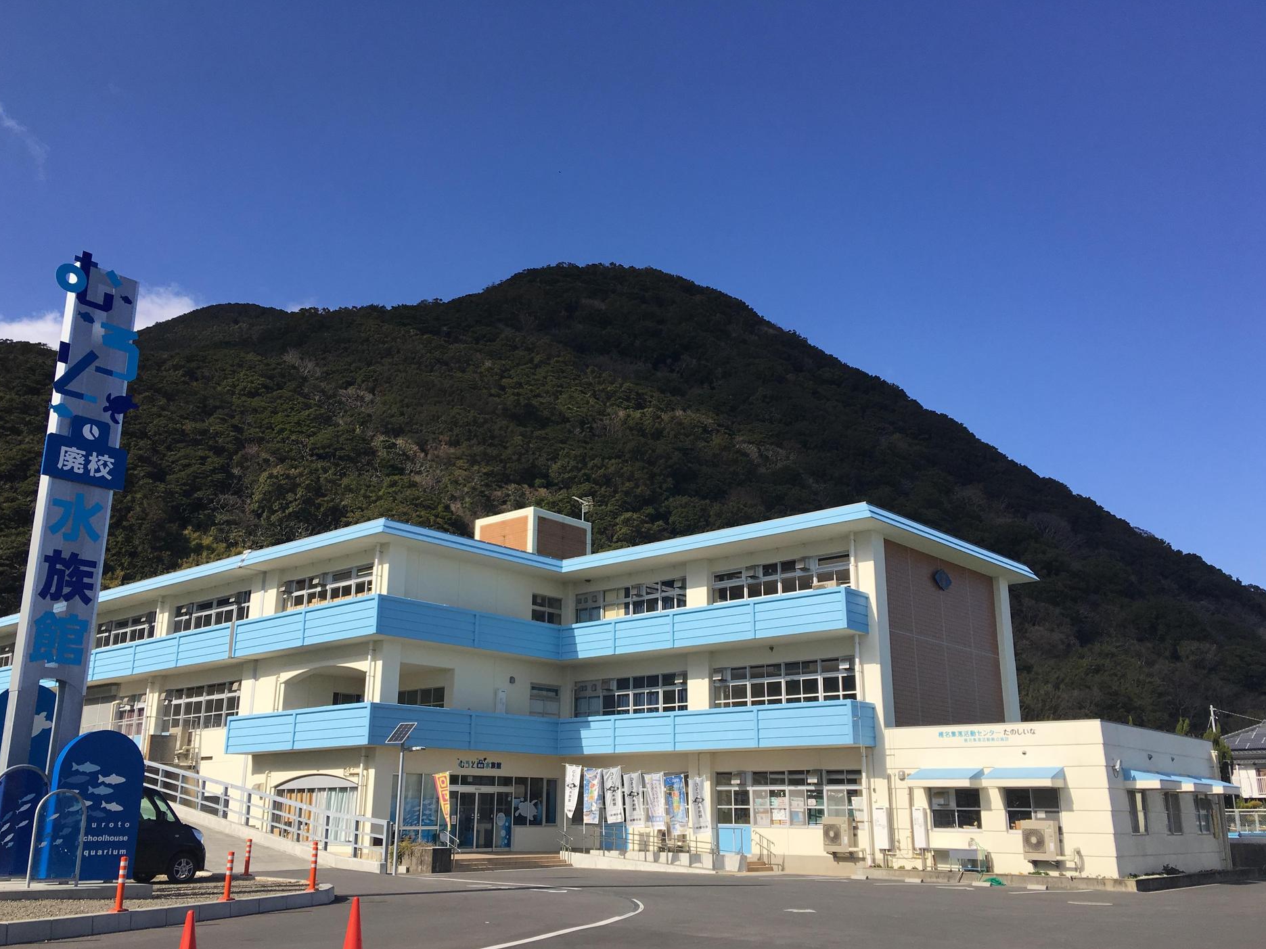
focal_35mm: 31
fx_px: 1134
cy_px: 503
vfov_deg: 45.4
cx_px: 628
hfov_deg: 58.4
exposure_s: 1/2404
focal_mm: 4.15
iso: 25
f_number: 2.2
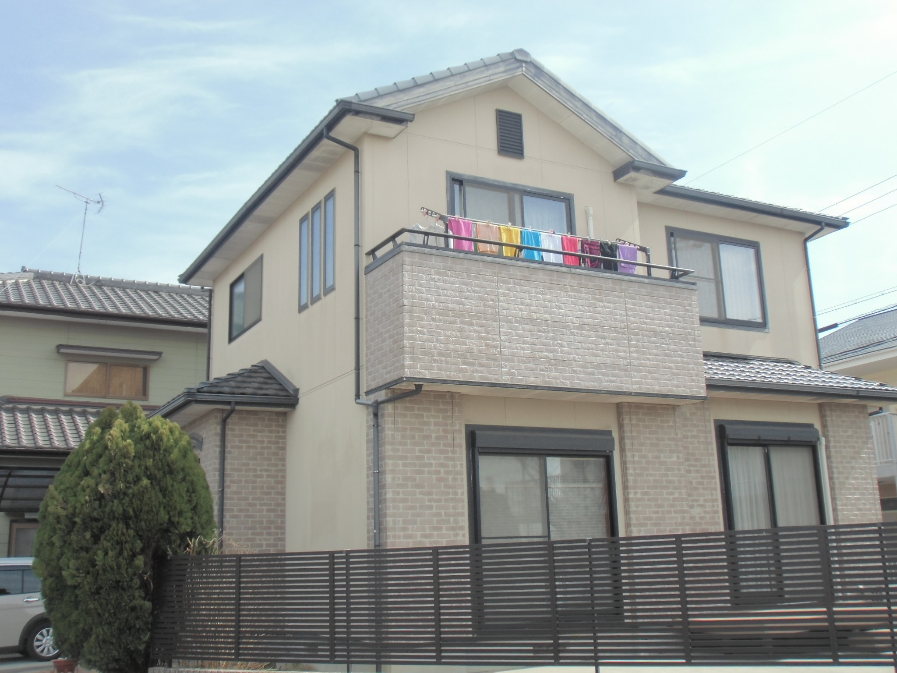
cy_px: 336
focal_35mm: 38
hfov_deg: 49.0
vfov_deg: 37.7
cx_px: 448
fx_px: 985
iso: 64
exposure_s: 1/320
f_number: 3.9
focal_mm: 6.67
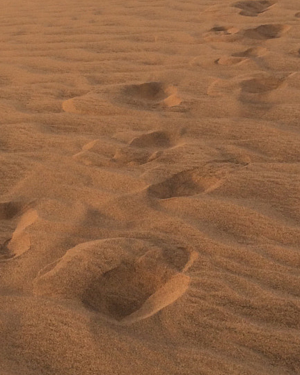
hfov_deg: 18.1
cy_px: 65
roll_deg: -0.4
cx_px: 55
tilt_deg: -15.0
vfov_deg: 22.4
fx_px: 933
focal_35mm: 84
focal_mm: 4.15
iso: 32
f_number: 2.2
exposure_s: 1/211
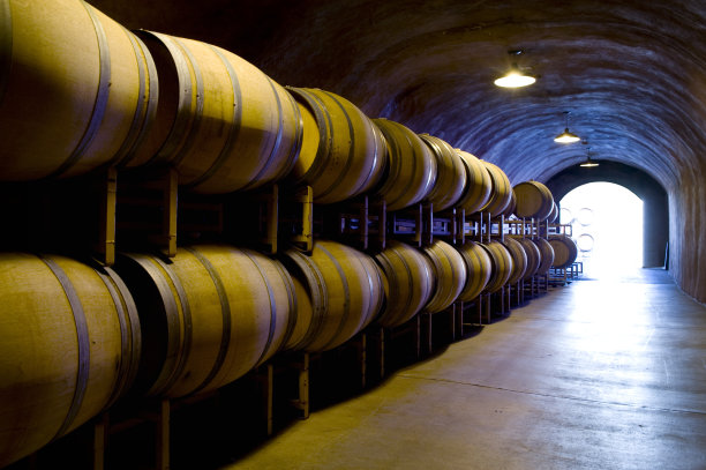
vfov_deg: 42.3
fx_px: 607
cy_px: 235
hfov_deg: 60.3
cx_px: 353
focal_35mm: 31
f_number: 11
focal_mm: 31
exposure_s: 1/2
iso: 400
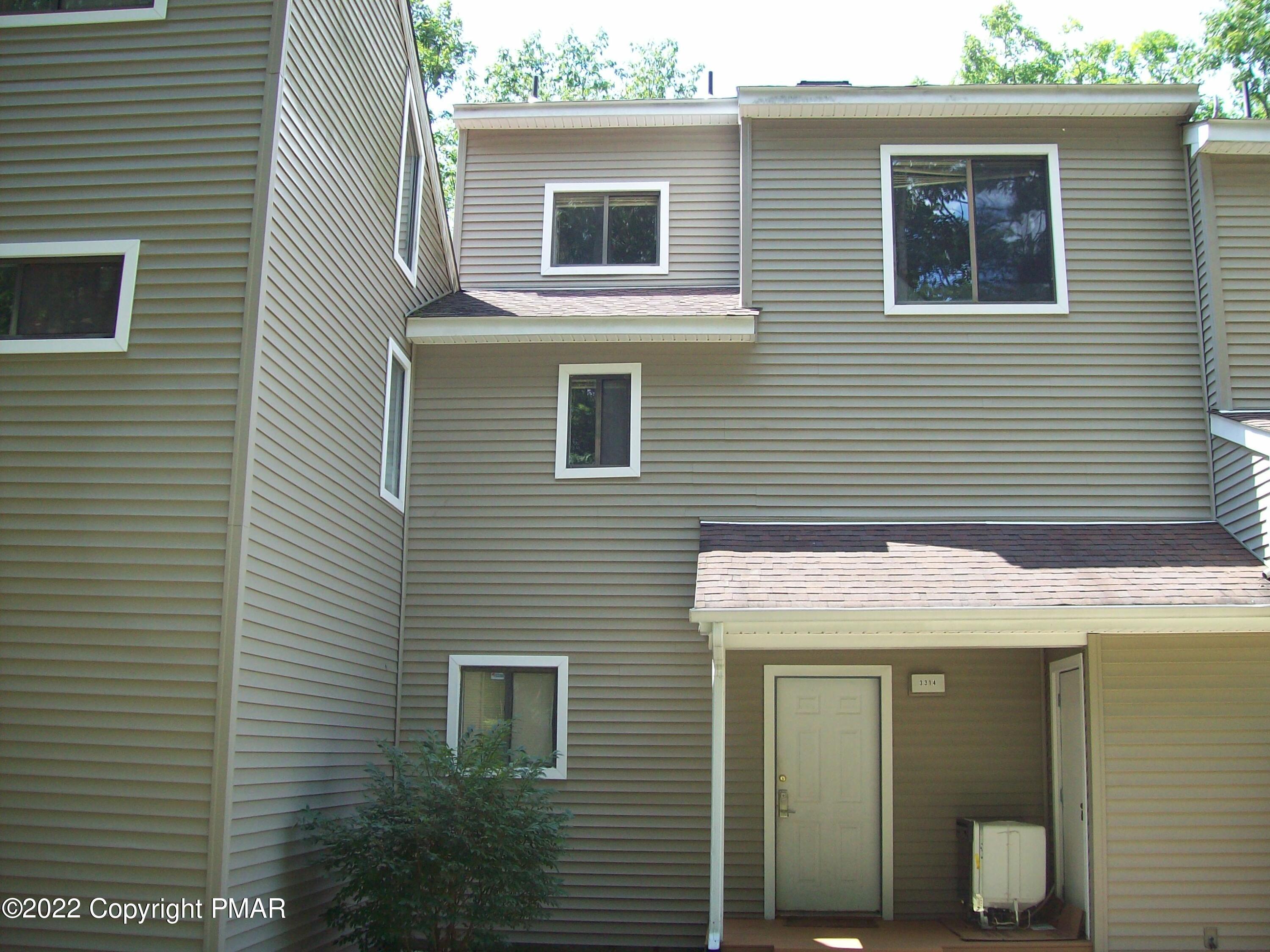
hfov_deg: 51.4
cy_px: 476
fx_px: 1321
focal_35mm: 36
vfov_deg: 39.7
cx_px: 635
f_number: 2.7
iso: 80
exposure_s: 1/244
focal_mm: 6
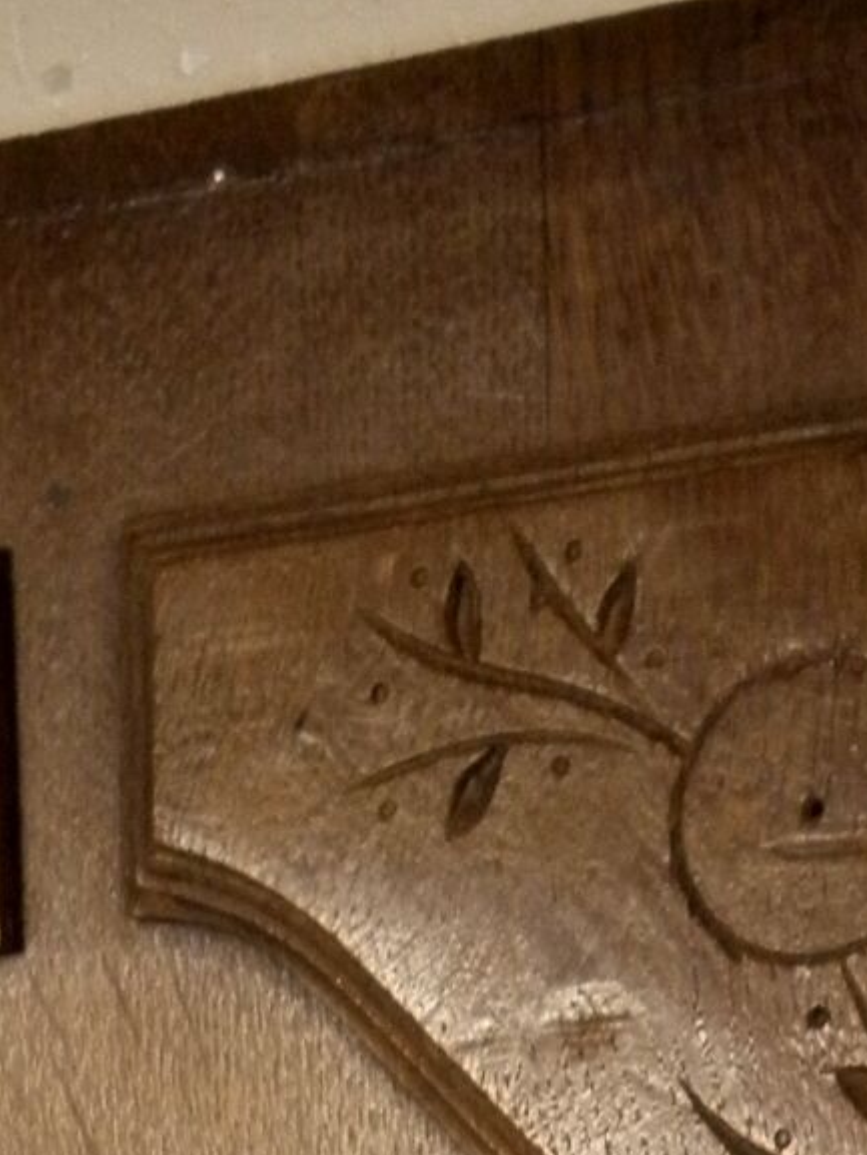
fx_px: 5775
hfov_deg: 8.6
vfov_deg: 10.5
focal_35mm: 173
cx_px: 124
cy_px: 2288
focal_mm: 7.1
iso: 200
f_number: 3.8
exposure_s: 1/30
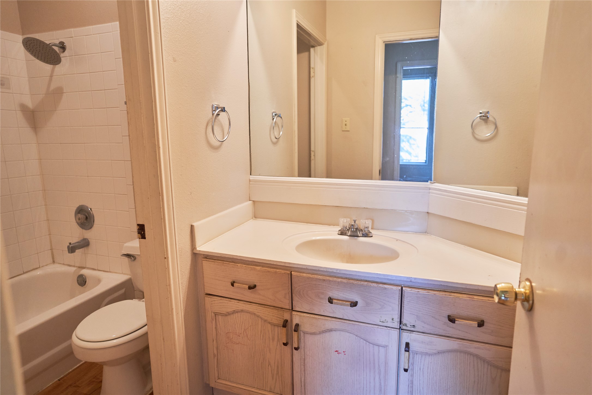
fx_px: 345
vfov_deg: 59.5
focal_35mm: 21
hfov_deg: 81.2
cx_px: 296
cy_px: 198
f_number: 2.8
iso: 1250
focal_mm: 21
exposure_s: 1/160
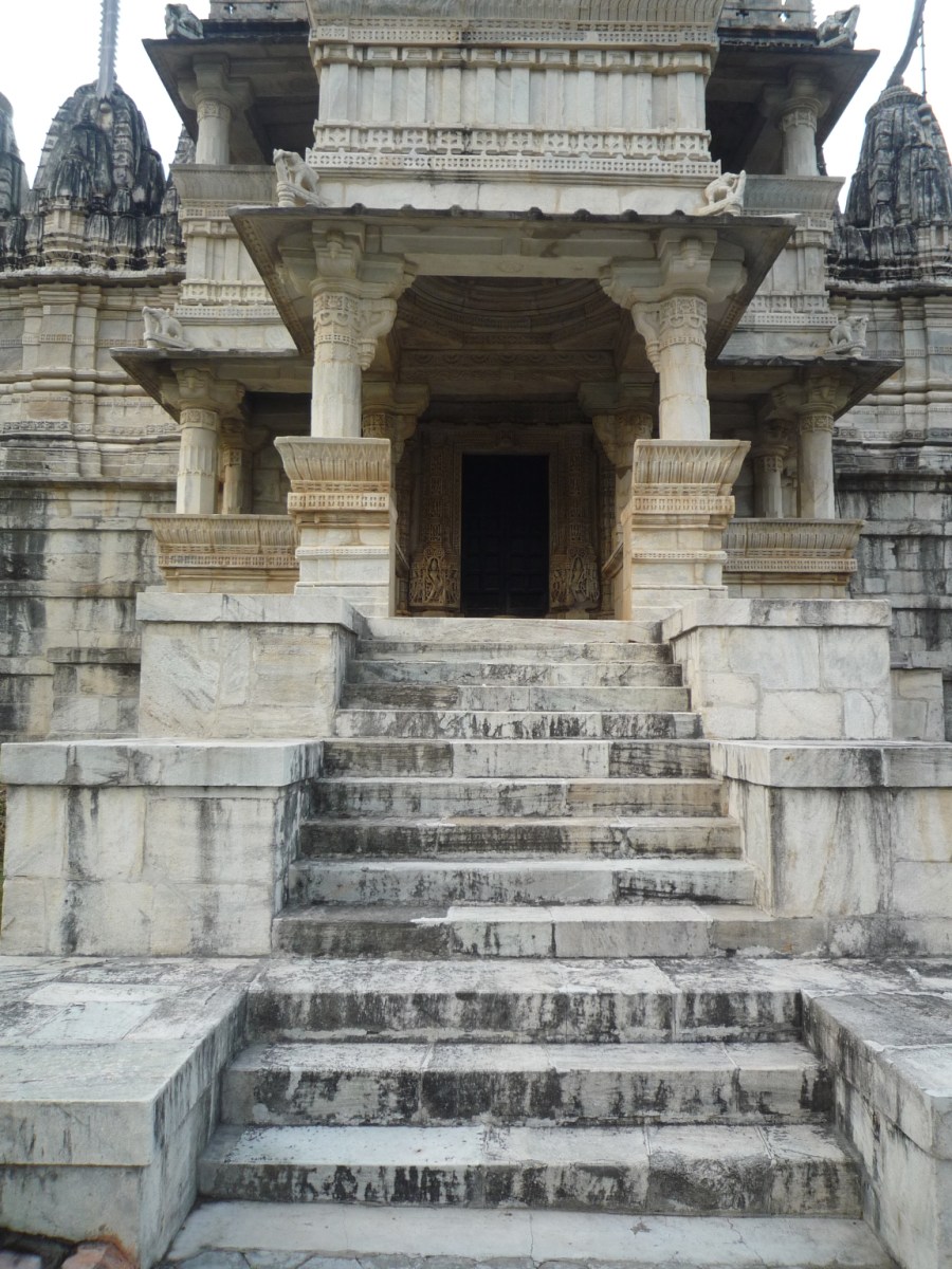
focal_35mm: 25
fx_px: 917
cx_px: 476
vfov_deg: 69.4
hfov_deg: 54.9
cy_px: 634
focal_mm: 4.4
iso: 100
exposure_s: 1/250
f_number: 2.8
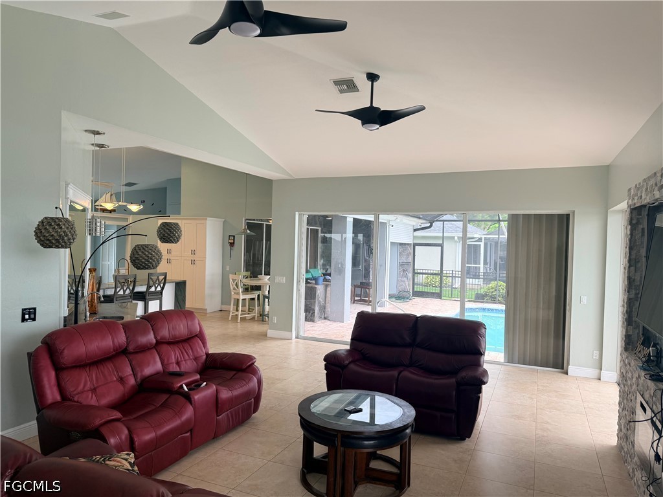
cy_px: 248
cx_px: 332
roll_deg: -1.4
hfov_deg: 71.6
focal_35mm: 24
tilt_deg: +0.1
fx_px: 460
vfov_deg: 56.8
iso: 100
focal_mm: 6.76
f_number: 1.78
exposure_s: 1/121
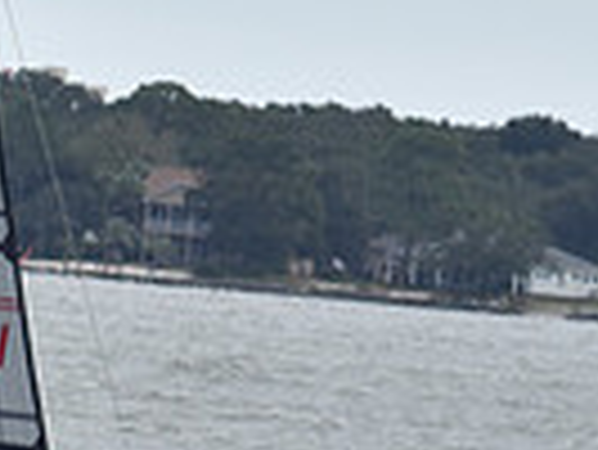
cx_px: -218
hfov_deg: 1.9
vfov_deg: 1.4
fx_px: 17950
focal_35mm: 1038
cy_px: 580
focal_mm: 165
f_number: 9.5
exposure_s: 1/1000
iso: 400
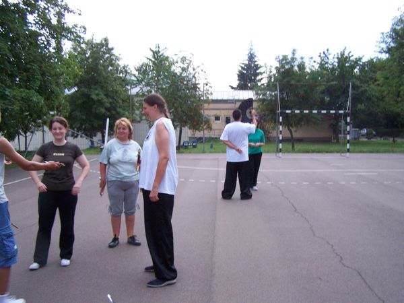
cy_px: 152
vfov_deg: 37.7
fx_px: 443
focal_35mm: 38
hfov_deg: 49.0
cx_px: 202
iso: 160
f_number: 2.8
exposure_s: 1/15
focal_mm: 6.3
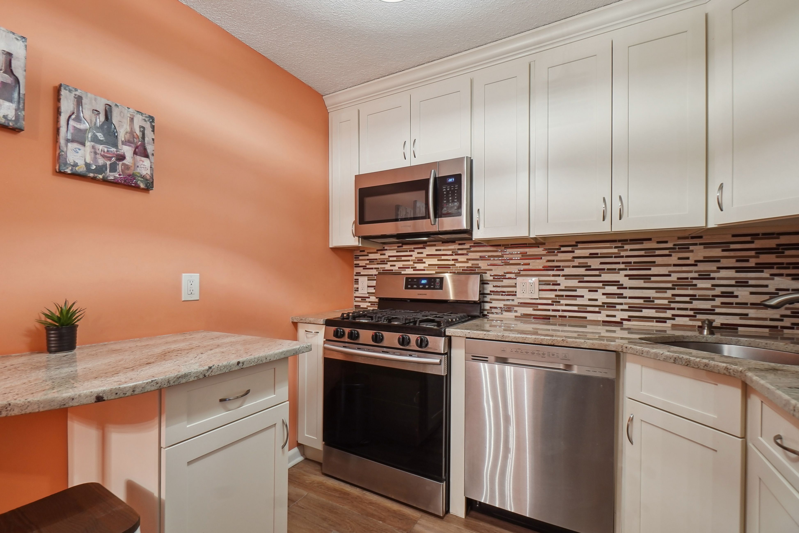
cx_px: 400
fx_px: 333
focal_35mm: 15
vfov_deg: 77.3
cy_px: 266
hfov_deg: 100.4
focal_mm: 10
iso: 400
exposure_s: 1/5
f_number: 8
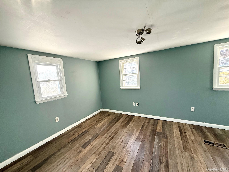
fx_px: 93
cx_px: 114
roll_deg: +1.9
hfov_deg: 102.1
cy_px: 86
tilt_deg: -5.6
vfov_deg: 85.7
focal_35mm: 14
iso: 100
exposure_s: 1/99
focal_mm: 2.22
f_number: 2.2
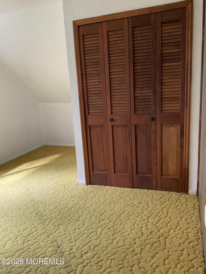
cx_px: 103
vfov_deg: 61.7
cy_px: 137
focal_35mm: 29
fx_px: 230
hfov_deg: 48.2
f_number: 1.8
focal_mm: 3
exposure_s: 1/60
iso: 80
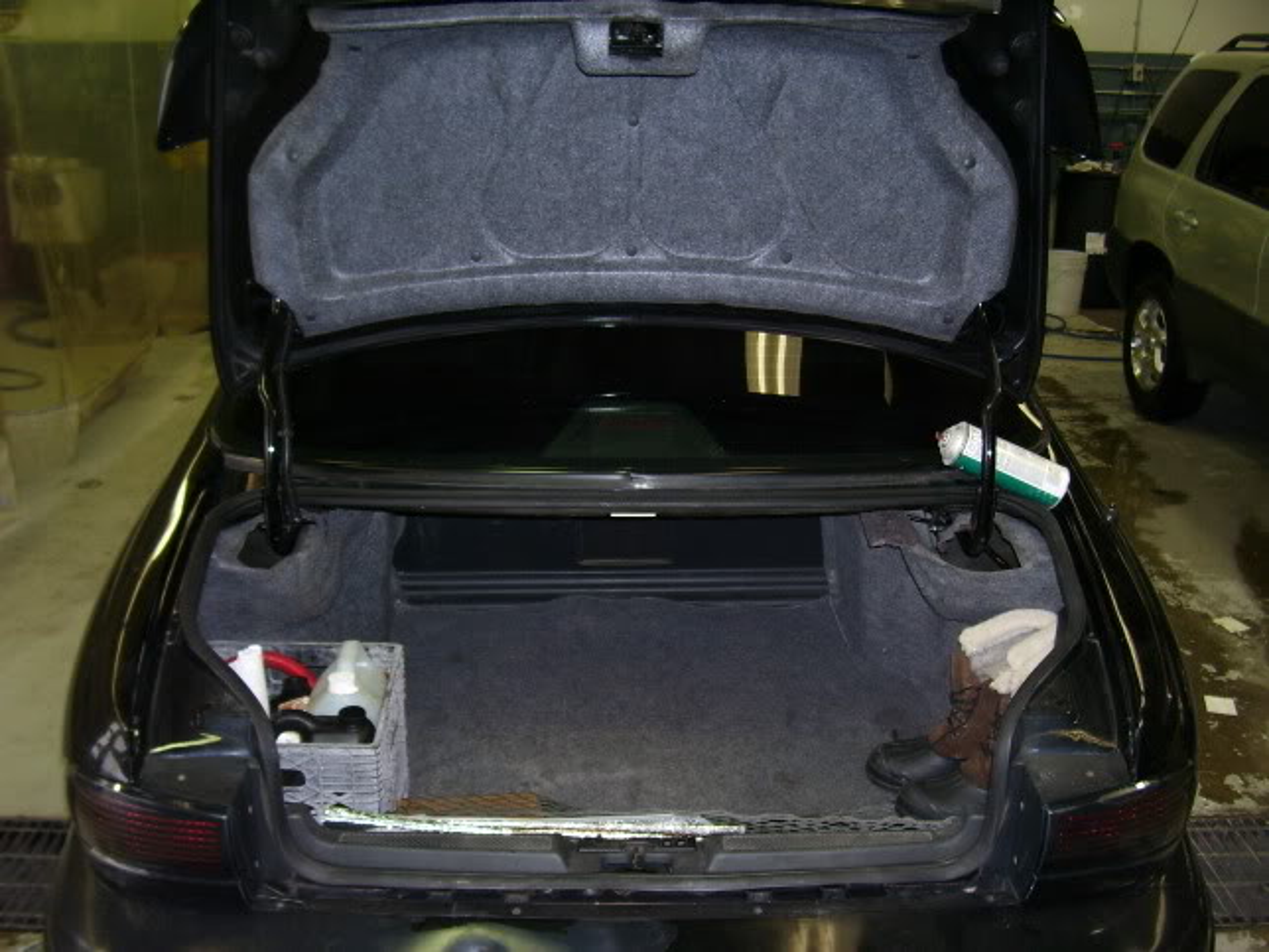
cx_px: 634
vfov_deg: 41.8
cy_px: 476
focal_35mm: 34
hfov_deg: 54.0
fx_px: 1246
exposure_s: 1/60
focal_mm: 5.6
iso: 80
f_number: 2.7
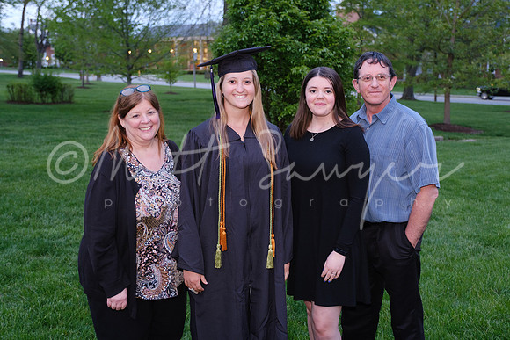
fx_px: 524
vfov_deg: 36.0
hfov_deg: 51.9
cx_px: 255
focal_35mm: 37
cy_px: 170
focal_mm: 24.9
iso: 1600
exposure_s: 1/60
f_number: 2.8
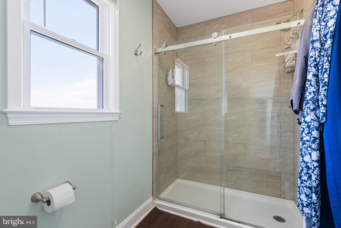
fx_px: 152
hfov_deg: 96.7
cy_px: 114
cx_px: 170
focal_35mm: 16
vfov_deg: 73.7
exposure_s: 1/3
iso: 500
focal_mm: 16
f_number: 8
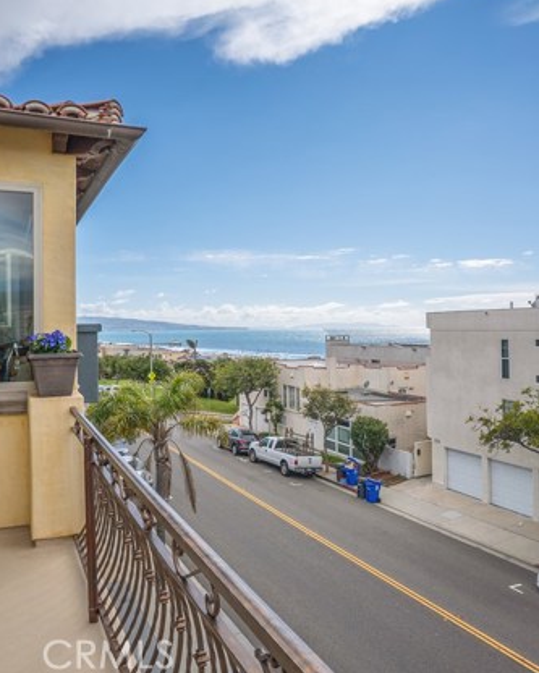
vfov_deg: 66.0
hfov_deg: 54.7
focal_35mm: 26
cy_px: 332
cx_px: 228
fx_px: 518
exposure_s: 1/2000
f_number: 8
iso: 125
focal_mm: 18
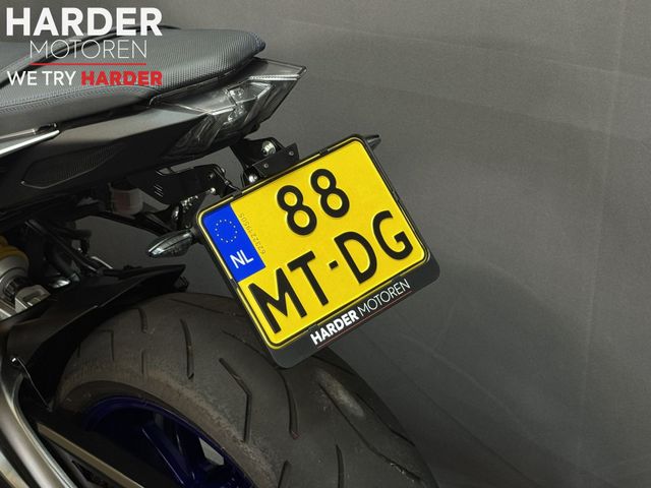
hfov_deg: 39.7
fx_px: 903
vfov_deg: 30.3
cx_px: 326
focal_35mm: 48
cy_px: 244
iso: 100
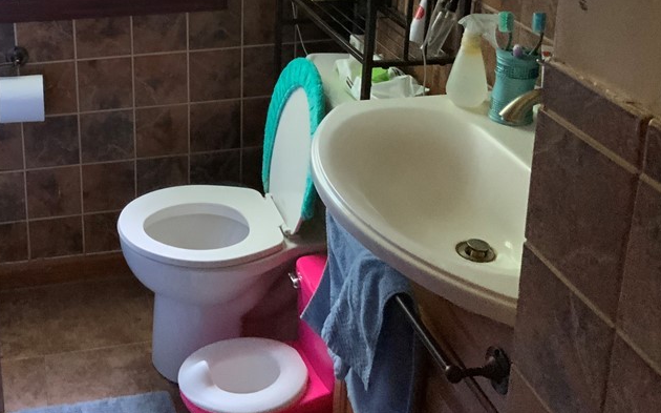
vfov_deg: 24.8
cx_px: 163
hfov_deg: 39.2
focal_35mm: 50
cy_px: 14
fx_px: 900
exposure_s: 1/49
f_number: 1.8
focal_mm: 3
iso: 320
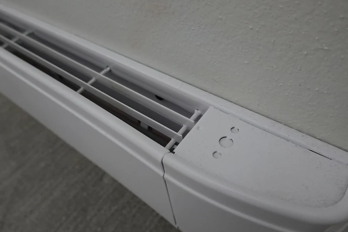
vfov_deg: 49.5
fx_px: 251
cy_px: 119
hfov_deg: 69.4
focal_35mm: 26
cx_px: 166
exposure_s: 1/30
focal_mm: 9
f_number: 2.8
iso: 800
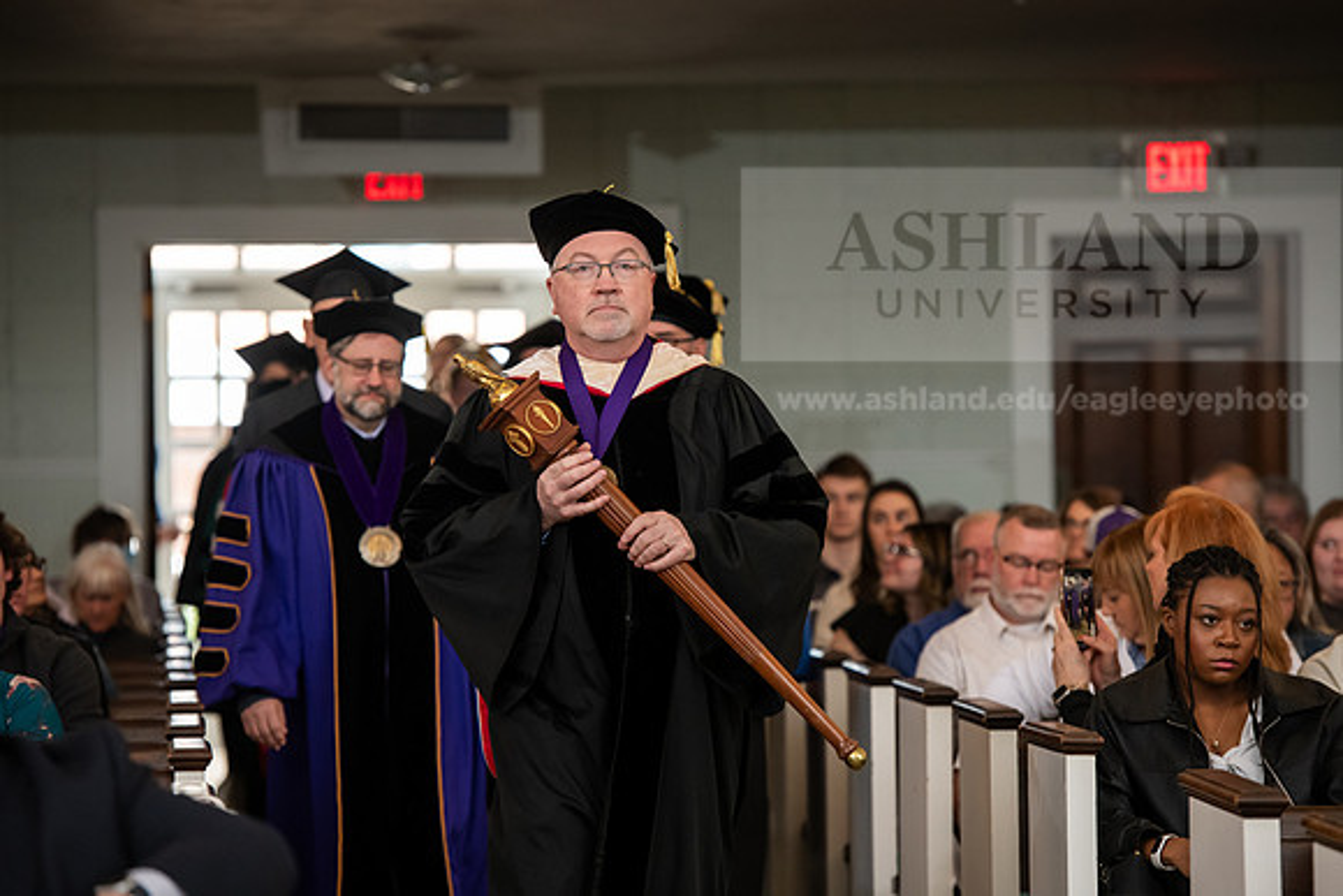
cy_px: 448
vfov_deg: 8.6
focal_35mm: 160
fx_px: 5970
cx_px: 672
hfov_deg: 12.8
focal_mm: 160
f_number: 4
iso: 1250
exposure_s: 1/200
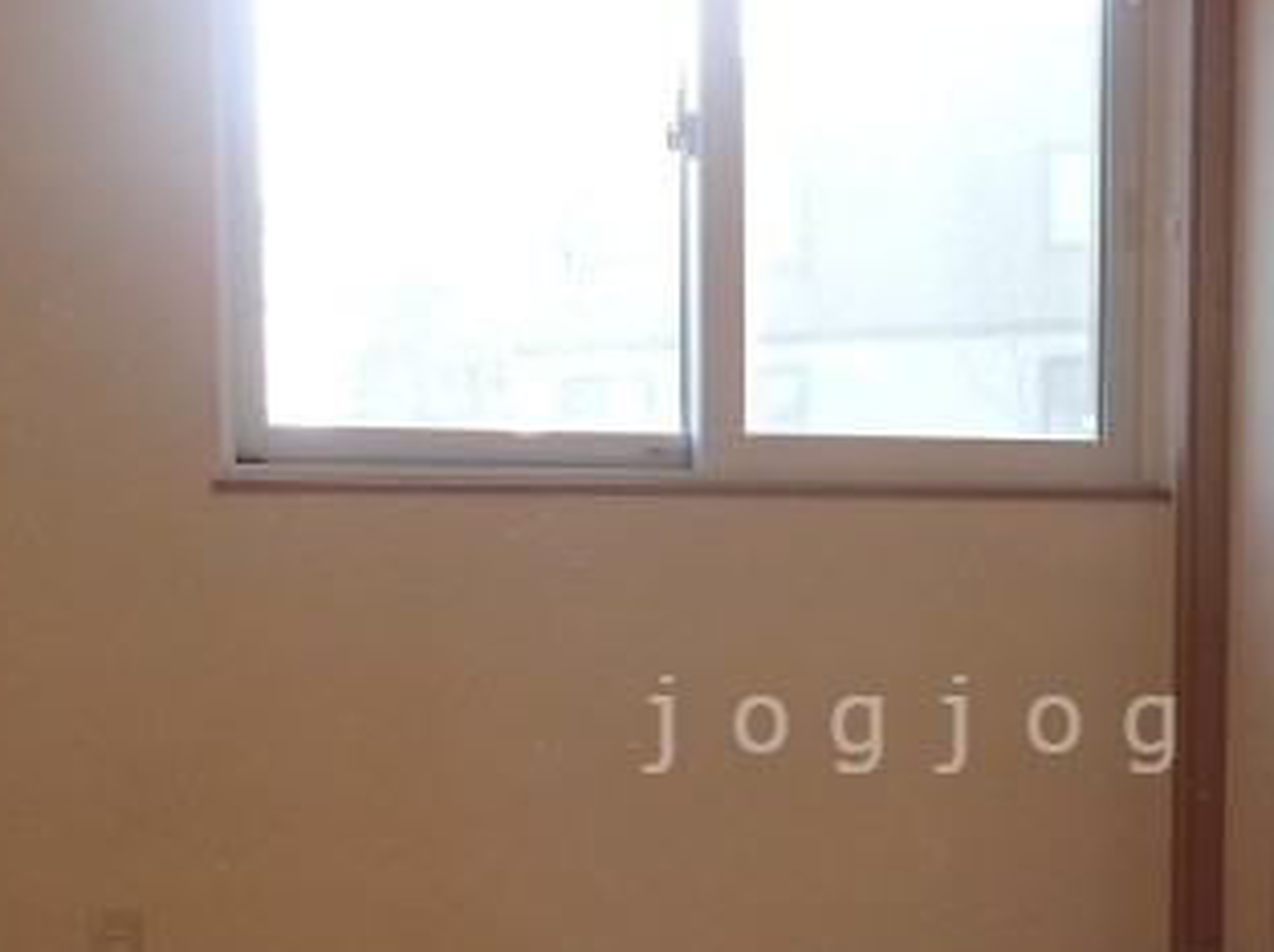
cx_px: 920
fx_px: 2353
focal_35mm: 64
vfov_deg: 22.6
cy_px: 724
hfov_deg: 29.9
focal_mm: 4.5
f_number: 2.8
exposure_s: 1/160
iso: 100
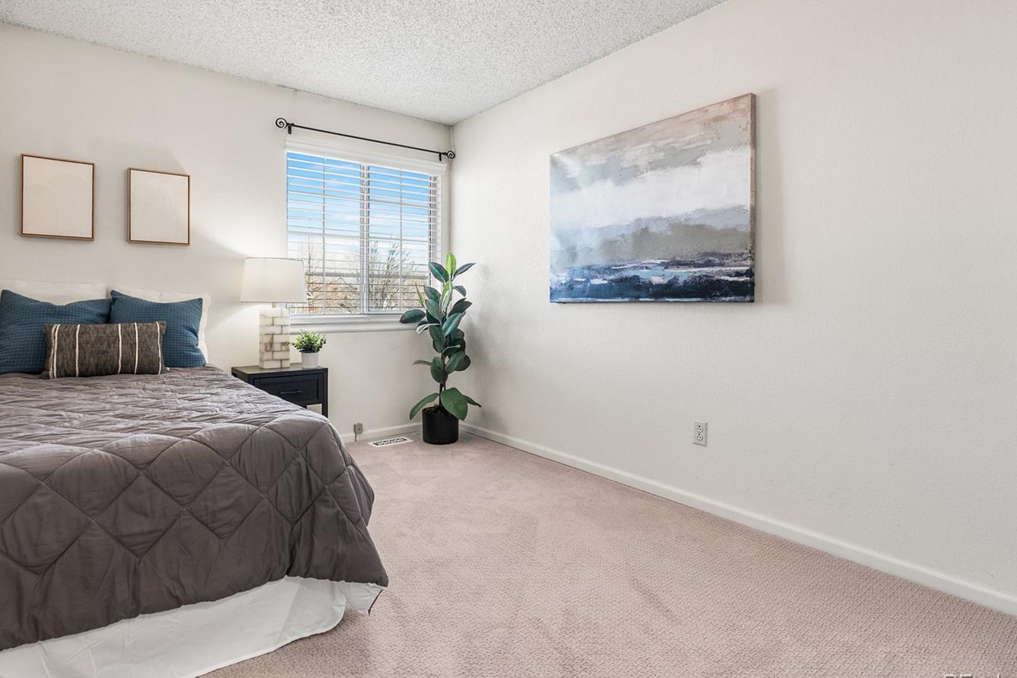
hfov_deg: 86.7
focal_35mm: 19
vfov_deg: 64.4
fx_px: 537
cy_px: 296
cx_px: 461
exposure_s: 1/2.5
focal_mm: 16
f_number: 8
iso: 200
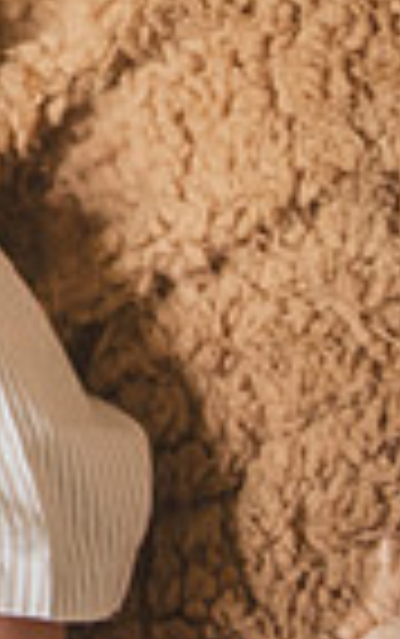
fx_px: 2437
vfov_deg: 14.6
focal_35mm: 140
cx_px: -574
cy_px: -56
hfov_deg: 8.5
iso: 1250
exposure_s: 1/250
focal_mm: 24
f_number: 2.8
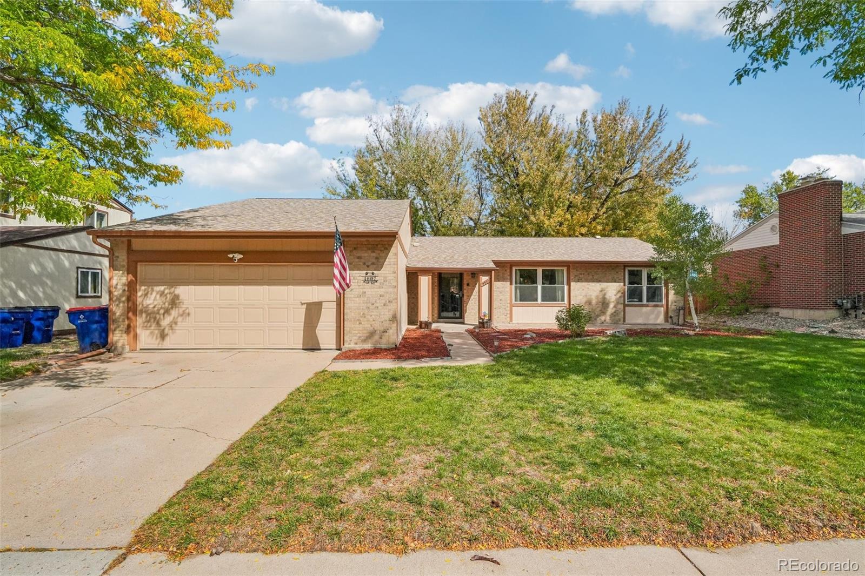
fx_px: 396
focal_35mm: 16
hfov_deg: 95.0
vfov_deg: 72.0
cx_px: 432
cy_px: 288
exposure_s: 1/4000
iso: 800
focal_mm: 11
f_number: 8
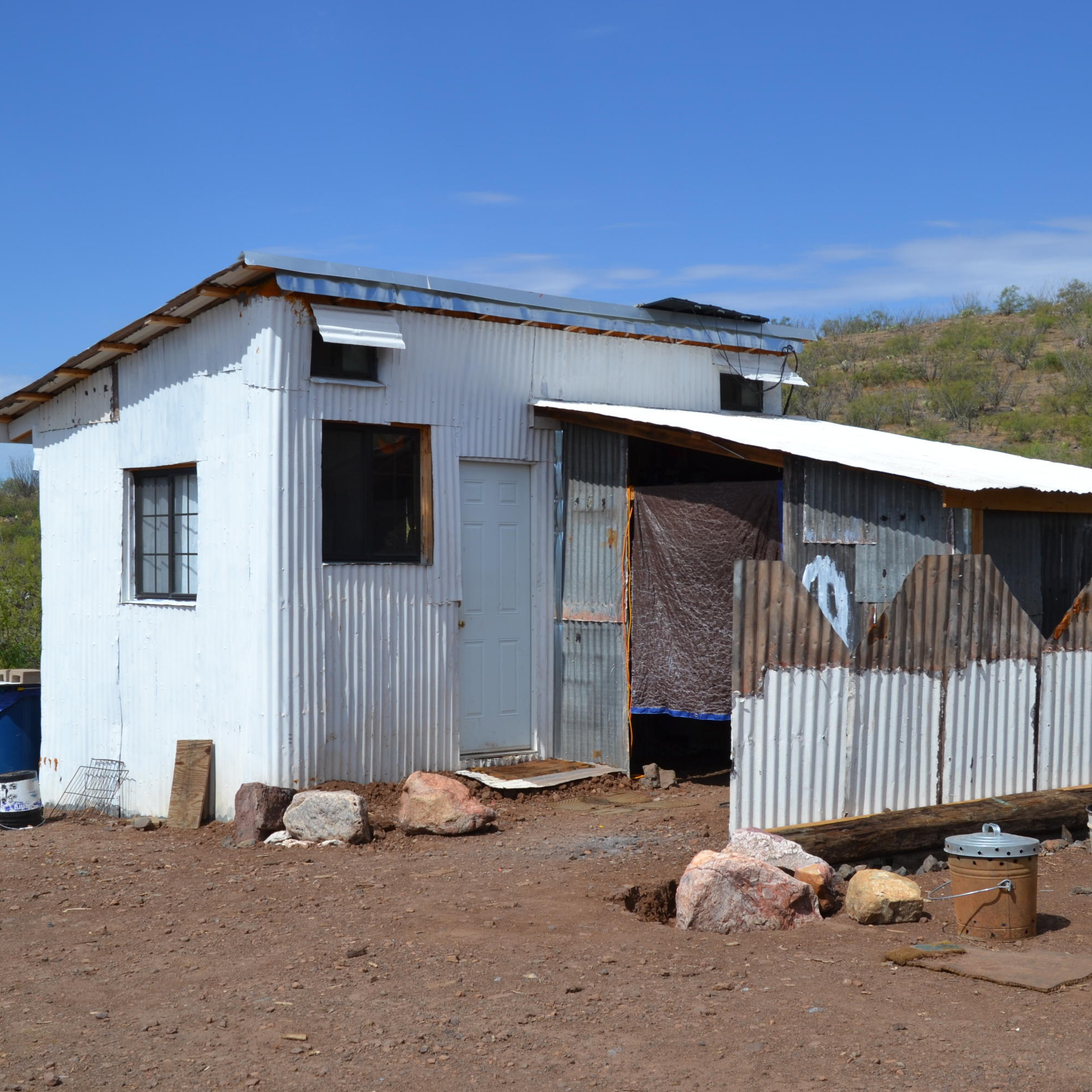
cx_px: 510
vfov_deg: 34.0
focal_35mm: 50
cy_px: 545
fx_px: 1785
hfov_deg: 34.0
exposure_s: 1/250
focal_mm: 26
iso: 100
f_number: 8
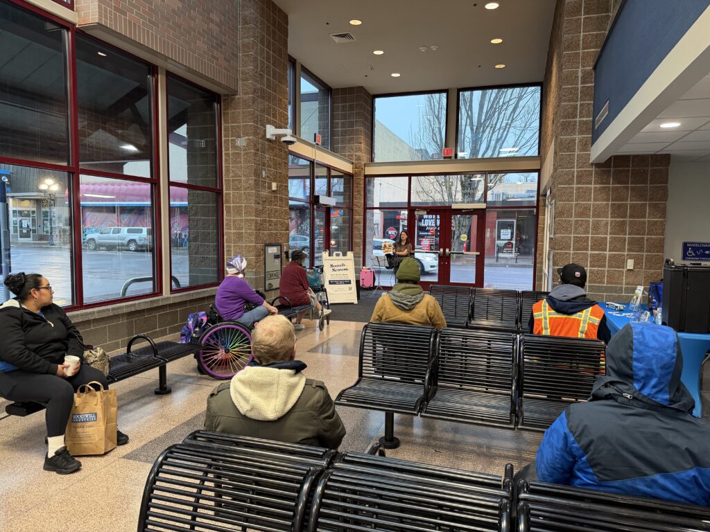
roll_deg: -0.7
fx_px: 492
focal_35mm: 24
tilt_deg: -5.0
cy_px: 266
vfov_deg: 56.8
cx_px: 355
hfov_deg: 71.6
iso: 320
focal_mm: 6.76
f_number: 1.78
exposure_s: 1/60
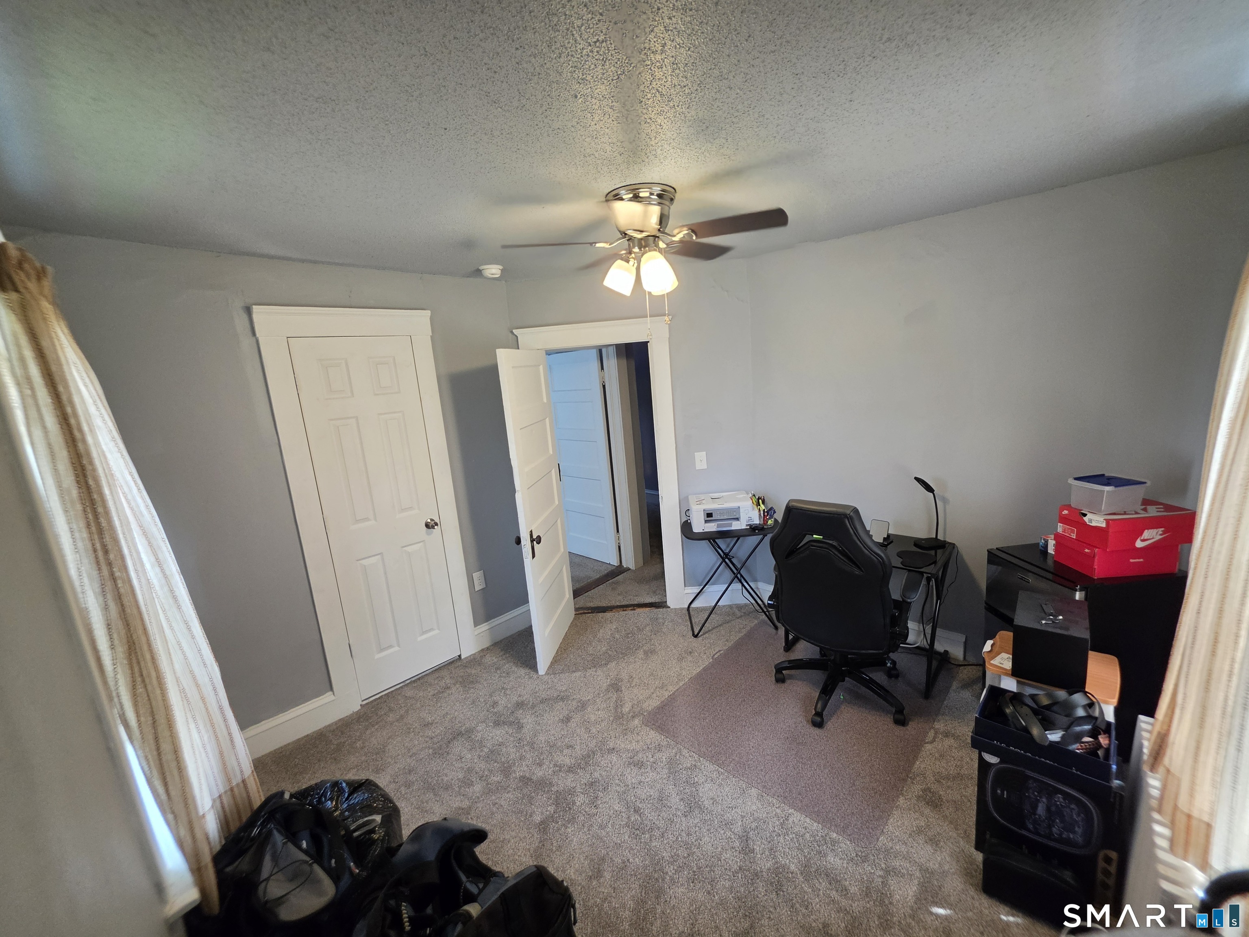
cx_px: 624
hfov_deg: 106.2
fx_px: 469
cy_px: 468
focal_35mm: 13
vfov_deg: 89.9
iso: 250
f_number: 1.9
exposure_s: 1/120
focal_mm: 2.2
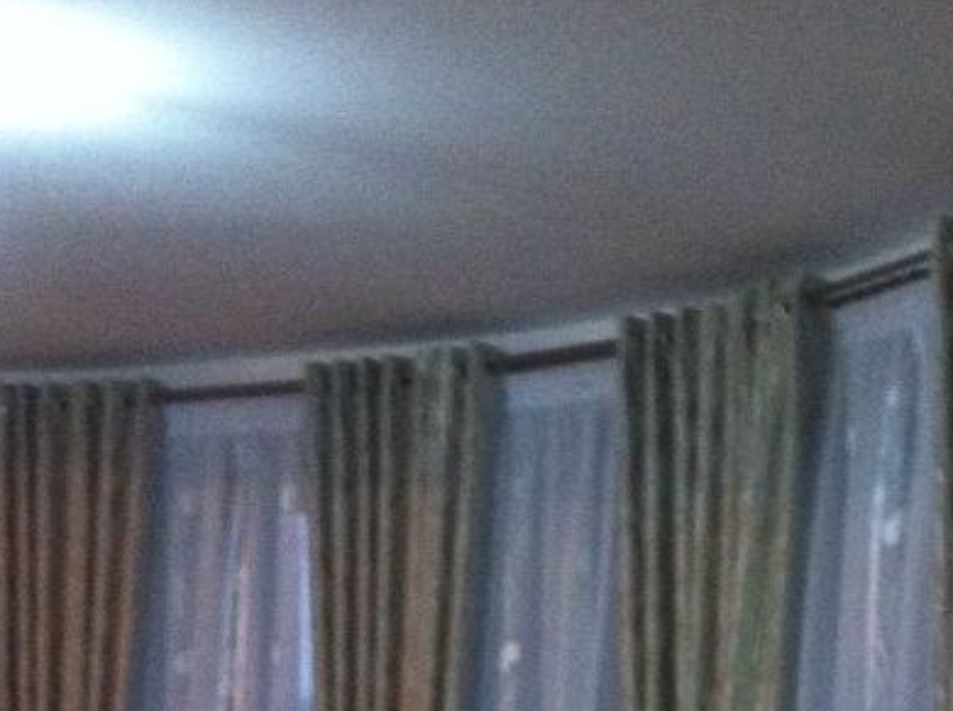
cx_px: 772
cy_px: 983
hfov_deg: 19.8
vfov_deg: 14.3
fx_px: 2693
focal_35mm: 98
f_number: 2.8
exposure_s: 1/15
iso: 500
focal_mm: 3.85
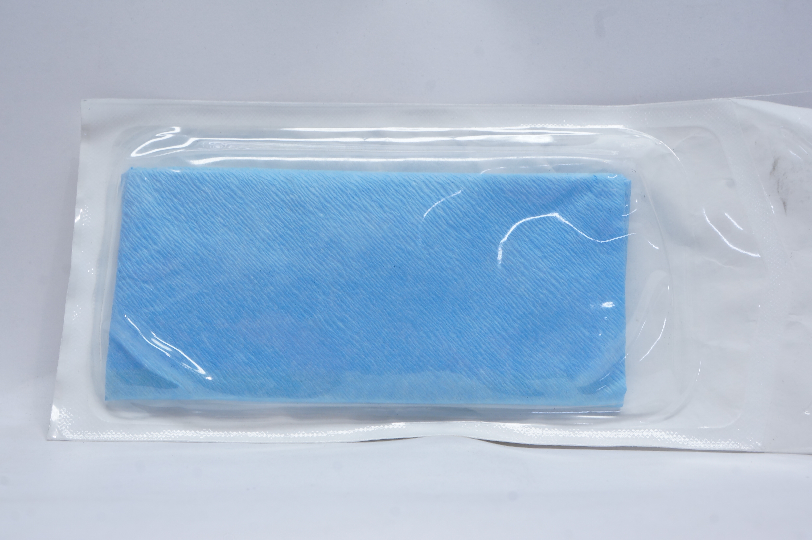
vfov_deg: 28.0
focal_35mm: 48
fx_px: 1081
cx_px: 406
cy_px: 270
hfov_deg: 41.2
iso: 400
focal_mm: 32
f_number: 13
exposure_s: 1/10
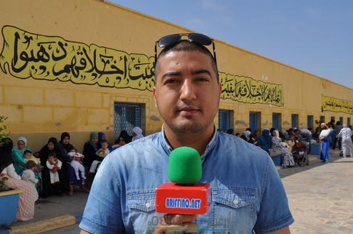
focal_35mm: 36
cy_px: 127
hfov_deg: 53.1
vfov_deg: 36.8
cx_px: 189
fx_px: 353
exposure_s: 1/400
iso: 200
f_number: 10
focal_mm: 20
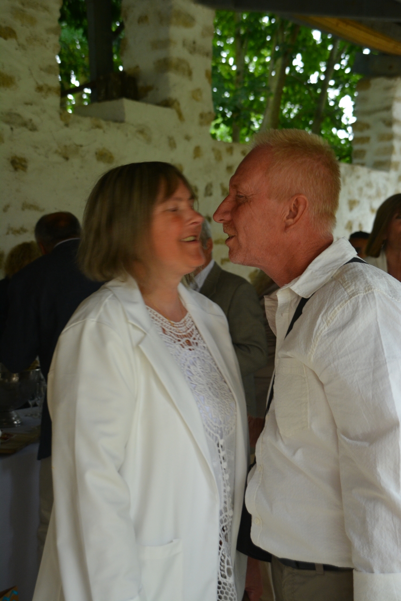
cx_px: 200
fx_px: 852
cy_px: 300
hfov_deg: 26.5
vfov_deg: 38.9
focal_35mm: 51
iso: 800
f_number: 4.5
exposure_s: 1/40
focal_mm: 34
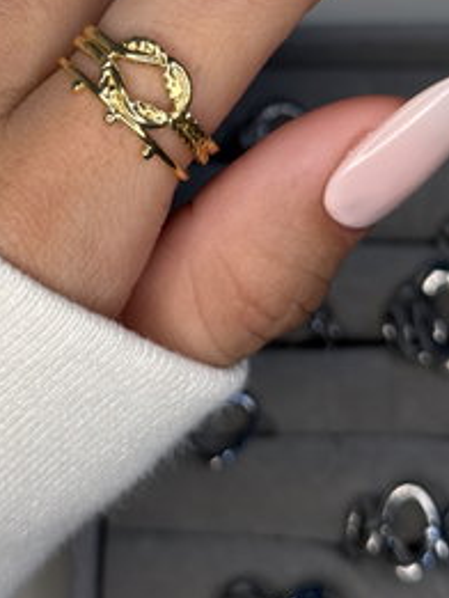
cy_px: 81
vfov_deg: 19.7
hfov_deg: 15.0
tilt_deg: -59.3
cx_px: 82
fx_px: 1693
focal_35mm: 98
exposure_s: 1/118
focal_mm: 6.76
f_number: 1.78
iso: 80
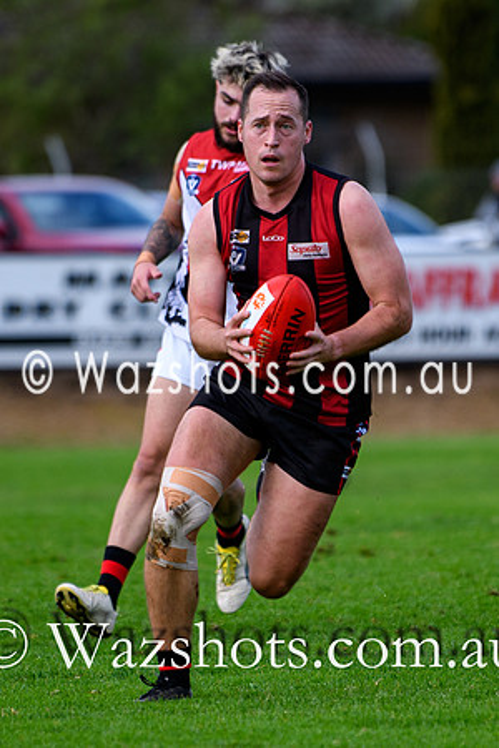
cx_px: 307
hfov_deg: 2.3
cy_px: 450
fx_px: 12598
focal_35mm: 606
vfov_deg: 3.4
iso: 140
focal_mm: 190
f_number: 2.8
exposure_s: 1/1250
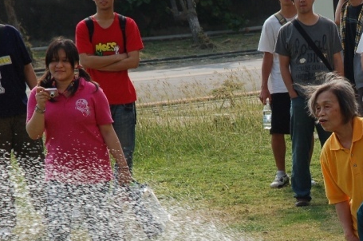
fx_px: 2447
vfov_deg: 5.6
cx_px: 400
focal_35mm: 243
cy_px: 255
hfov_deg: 8.4
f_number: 6.3
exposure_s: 1/640
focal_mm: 70
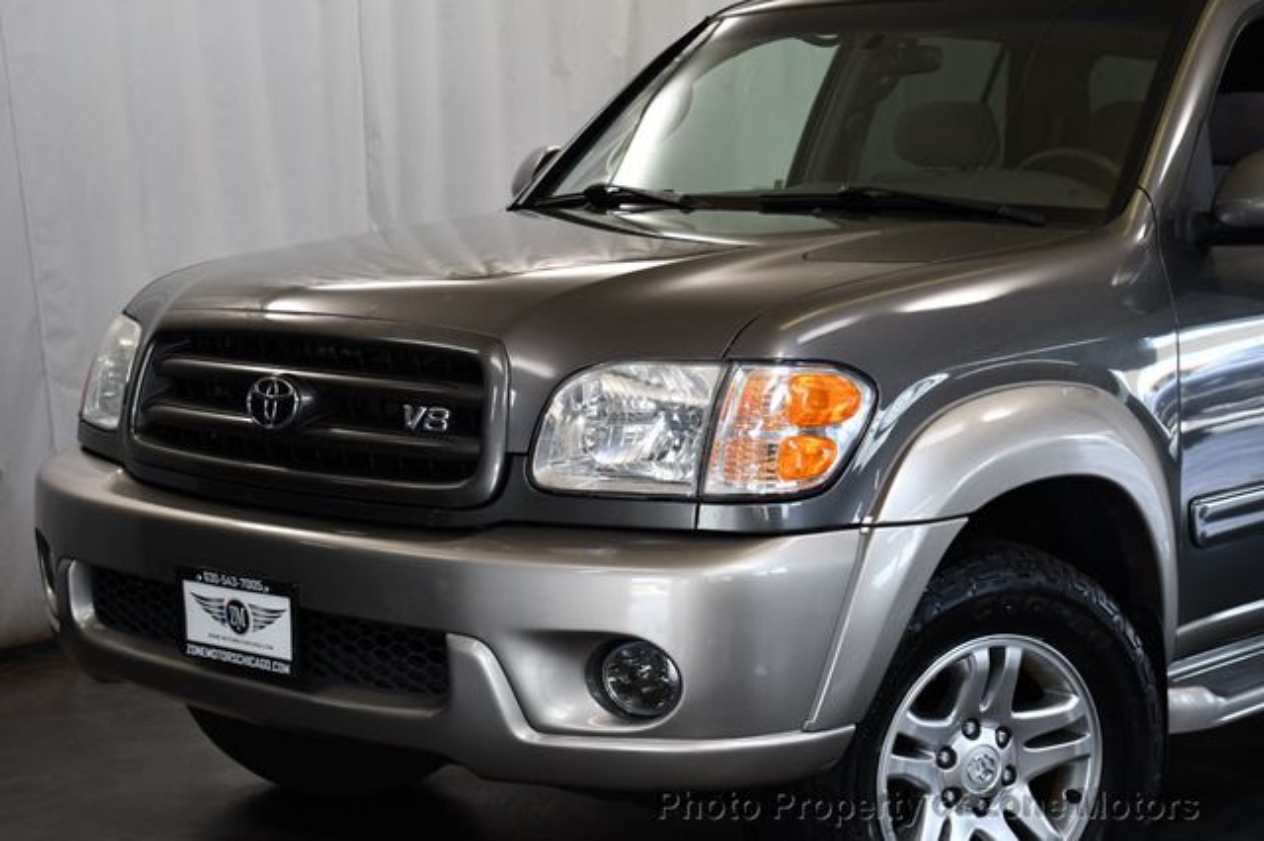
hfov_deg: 30.1
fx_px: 2351
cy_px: 420
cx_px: 632
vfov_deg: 20.3
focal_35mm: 67
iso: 800
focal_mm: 45
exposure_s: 1/160
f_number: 5
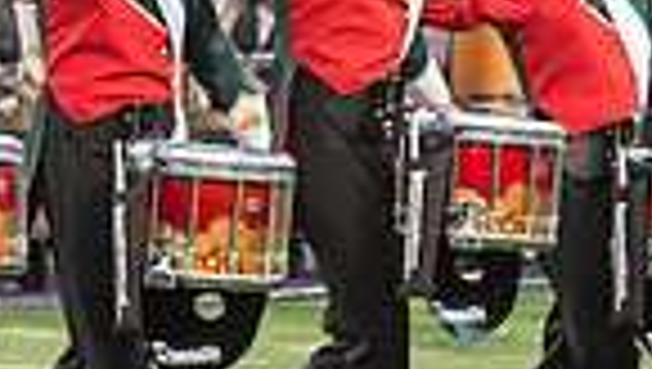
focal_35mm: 495
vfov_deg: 2.5
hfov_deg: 4.4
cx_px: 212
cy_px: -120
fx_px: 8569
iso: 3200
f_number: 5
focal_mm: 80
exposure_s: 1/640
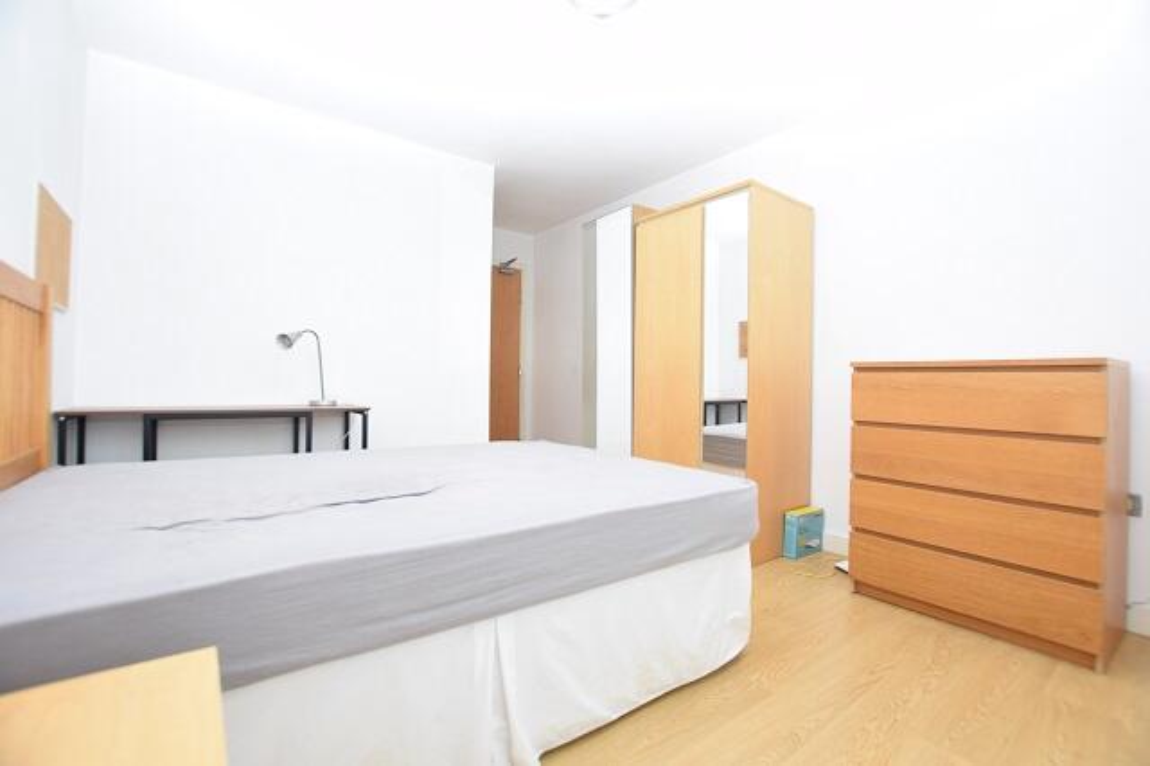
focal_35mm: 15
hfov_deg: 100.4
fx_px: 479
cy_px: 383
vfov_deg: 77.3
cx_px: 575
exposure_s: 1/80
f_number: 4.5
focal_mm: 10
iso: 400
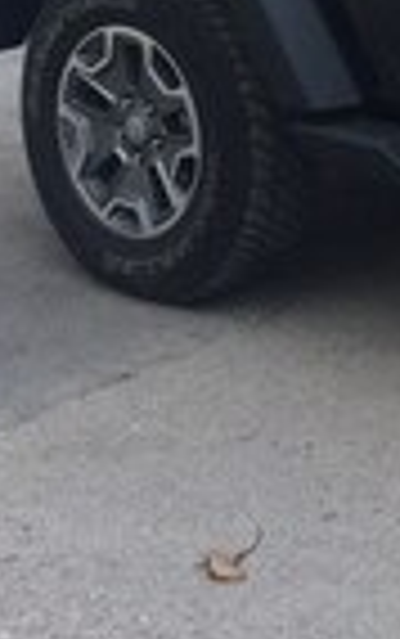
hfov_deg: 11.2
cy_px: -99
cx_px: 778
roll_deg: -1.1
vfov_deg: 18.6
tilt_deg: -9.8
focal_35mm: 107
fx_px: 1863
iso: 50
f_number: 2.2
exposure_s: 1/100
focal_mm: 4.15
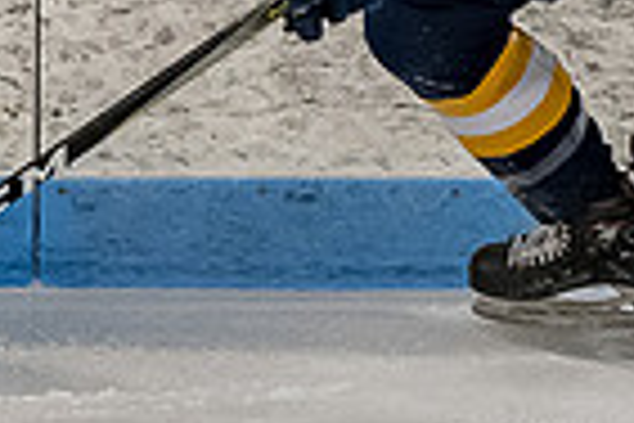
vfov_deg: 1.3
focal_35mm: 1061
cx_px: 476
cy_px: -111
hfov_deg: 1.9
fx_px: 18684
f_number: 3.2
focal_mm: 105
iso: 1600
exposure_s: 1/800
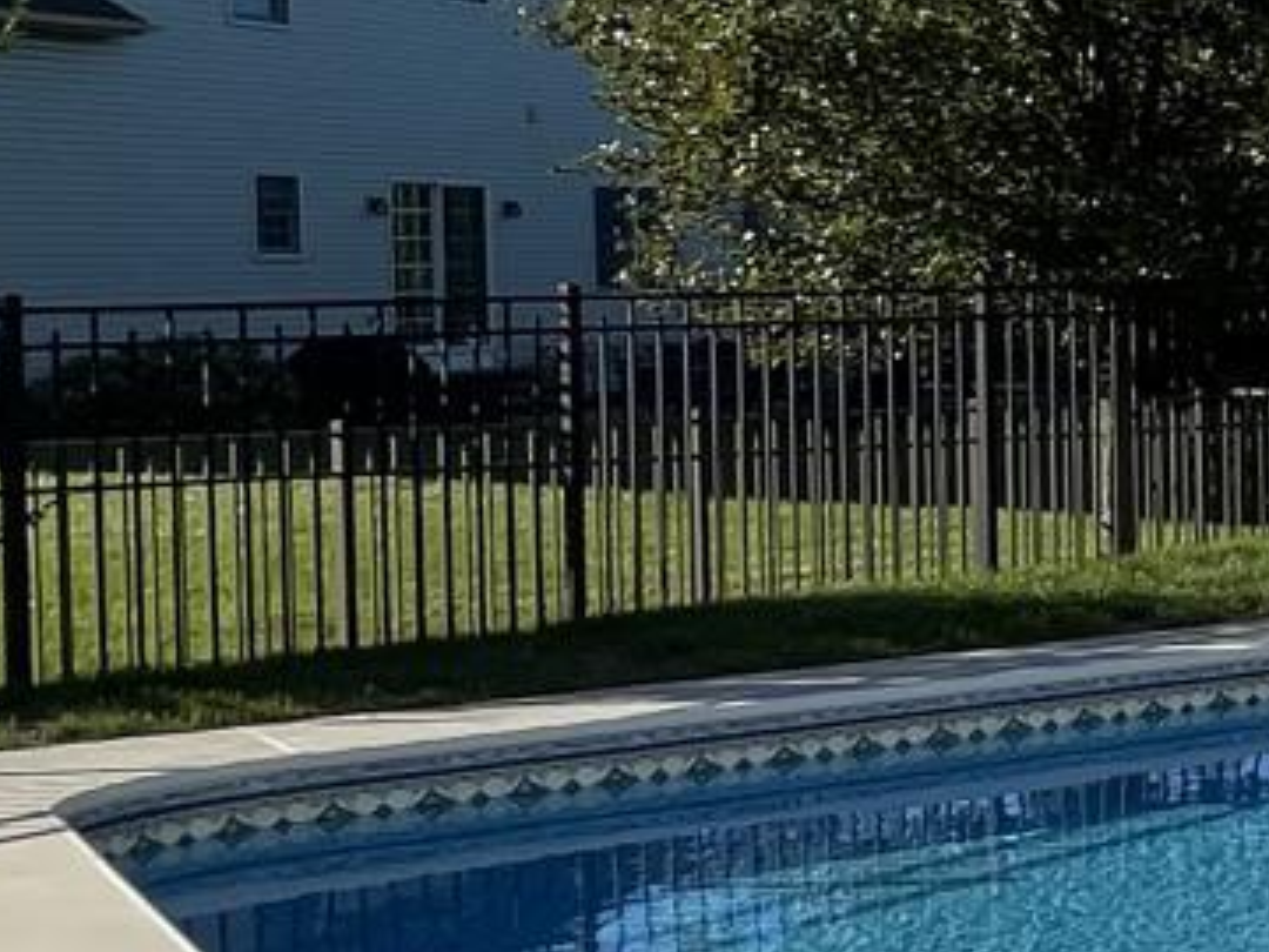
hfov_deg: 17.6
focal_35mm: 74
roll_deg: +0.4
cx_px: 2605
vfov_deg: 19.8
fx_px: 2713
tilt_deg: -1.9
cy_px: 279
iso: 32
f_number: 1.8
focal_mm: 1.57
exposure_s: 1/582
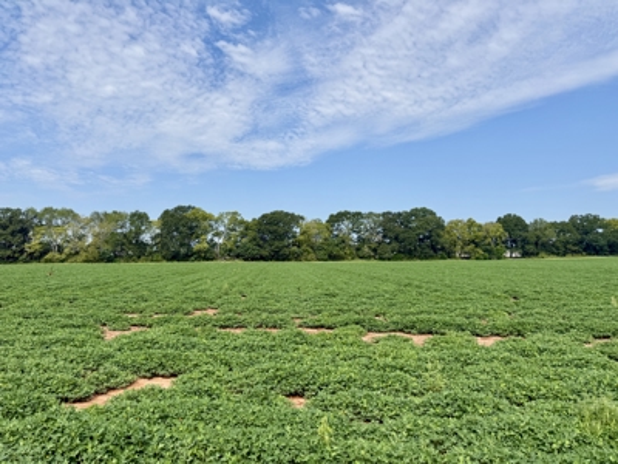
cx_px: 309
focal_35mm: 24
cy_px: 232
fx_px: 428
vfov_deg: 56.8
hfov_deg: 71.6
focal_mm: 6.76
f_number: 1.78
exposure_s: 1/4673
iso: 80
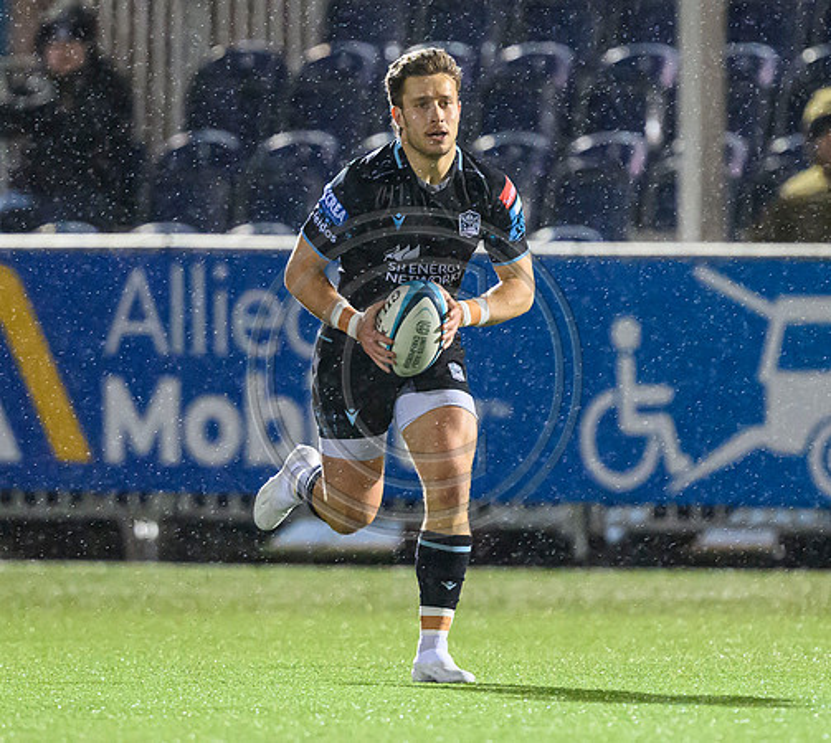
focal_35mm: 1029
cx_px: 320
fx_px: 26516
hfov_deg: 1.8
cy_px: 436
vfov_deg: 1.6
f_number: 3.2
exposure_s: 1/1000
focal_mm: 400
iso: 8000
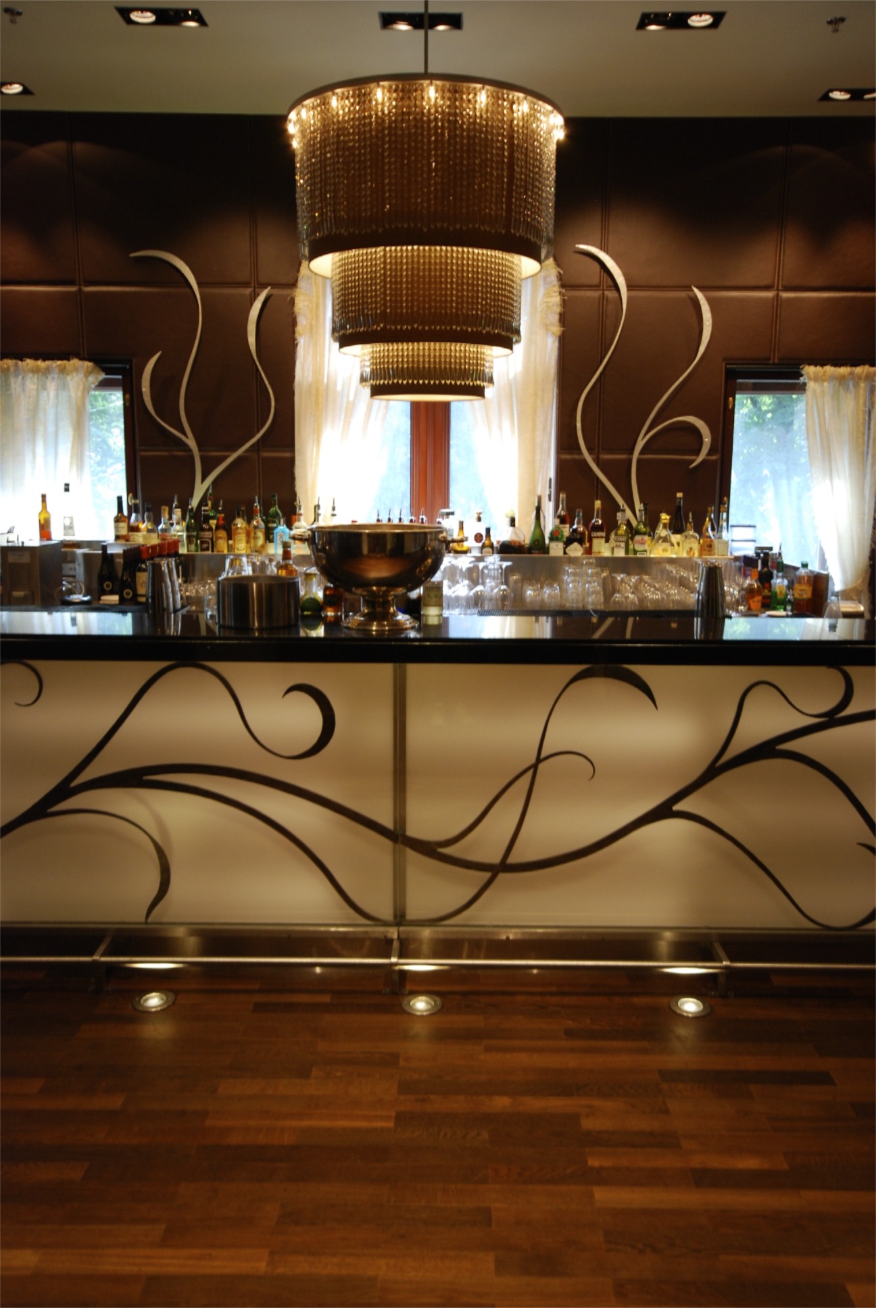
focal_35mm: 30
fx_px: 1092
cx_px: 438
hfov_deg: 43.7
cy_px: 654
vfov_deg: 61.9
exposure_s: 1/13
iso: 400
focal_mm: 20
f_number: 5.6
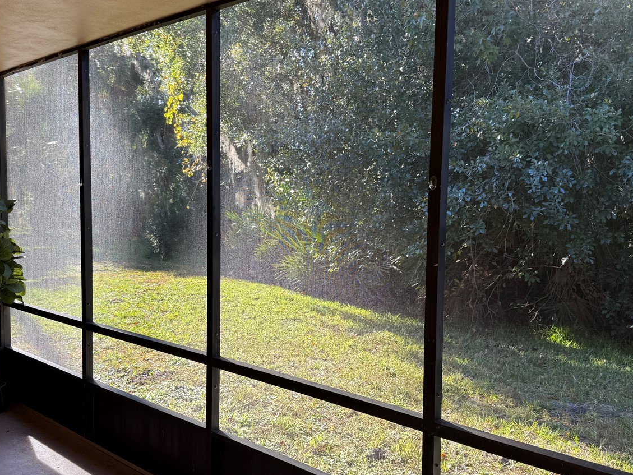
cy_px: 253
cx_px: 324
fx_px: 622
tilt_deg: -4.7
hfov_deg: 53.9
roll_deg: -0.4
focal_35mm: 34
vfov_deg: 41.8
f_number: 1.78
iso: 80
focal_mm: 6.76
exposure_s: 1/345
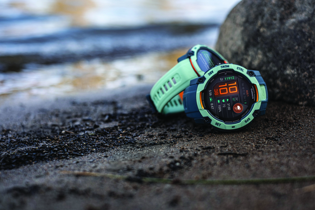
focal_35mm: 53
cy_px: 105
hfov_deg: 37.5
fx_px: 464
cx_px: 158
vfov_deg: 25.5
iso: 200
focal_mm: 35
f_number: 2.8
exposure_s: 1/1000
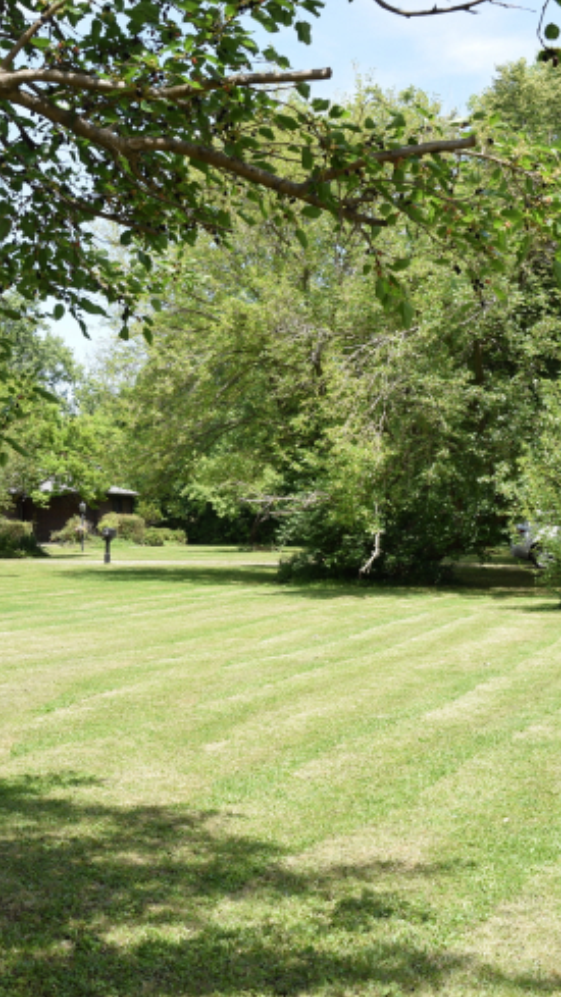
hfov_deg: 21.8
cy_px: 495
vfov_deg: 39.2
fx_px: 1402
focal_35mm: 53
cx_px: -9
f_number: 8
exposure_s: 1/250
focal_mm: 22
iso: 220
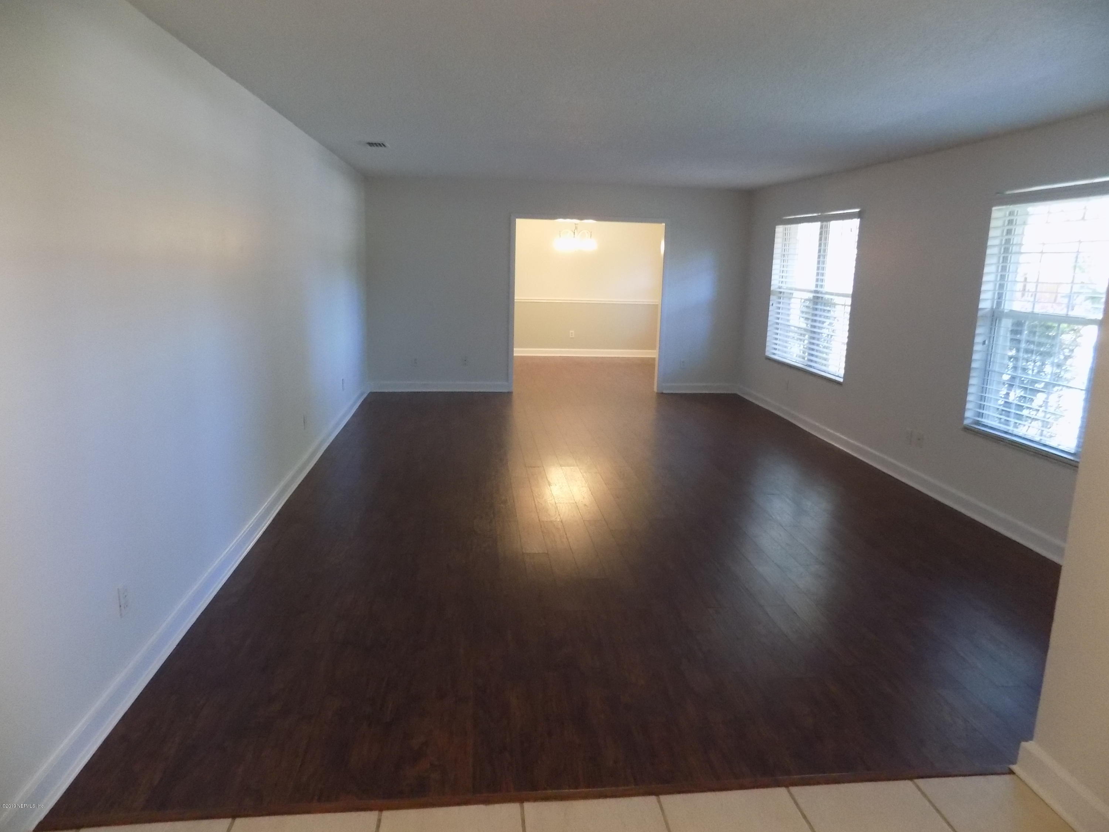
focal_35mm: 23
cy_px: 416
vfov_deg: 58.9
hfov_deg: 73.9
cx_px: 554
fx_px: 737
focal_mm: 4
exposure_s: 1/30
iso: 360
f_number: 3.1
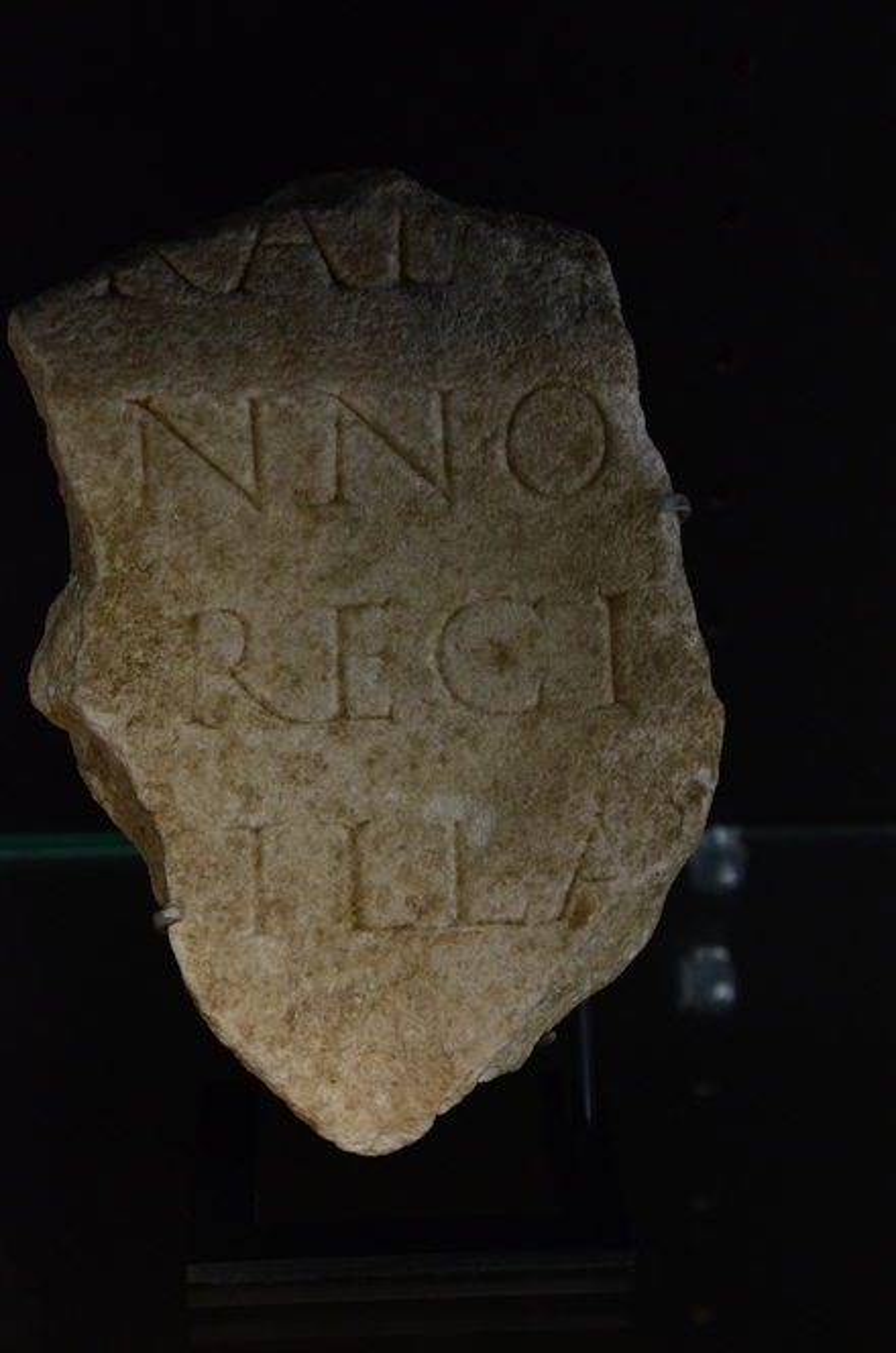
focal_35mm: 75
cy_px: 676
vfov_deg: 27.0
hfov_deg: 18.1
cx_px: 448
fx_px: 2812
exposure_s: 1/125
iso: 2500
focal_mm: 50
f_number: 5.6
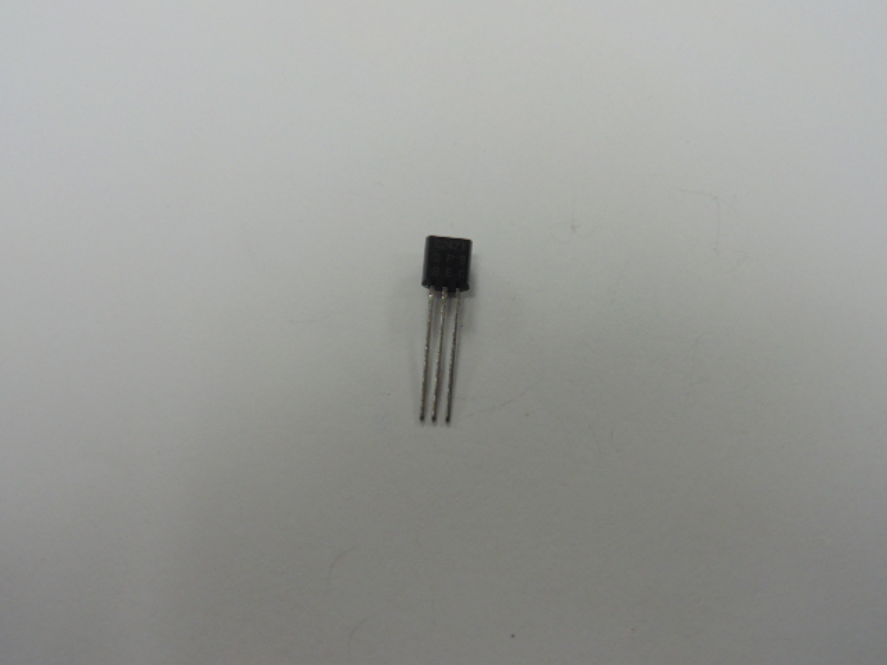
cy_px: 332
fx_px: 871
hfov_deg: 54.0
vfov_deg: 41.8
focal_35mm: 34
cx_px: 444
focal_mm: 6.2
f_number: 3.4
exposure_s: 1/60
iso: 160
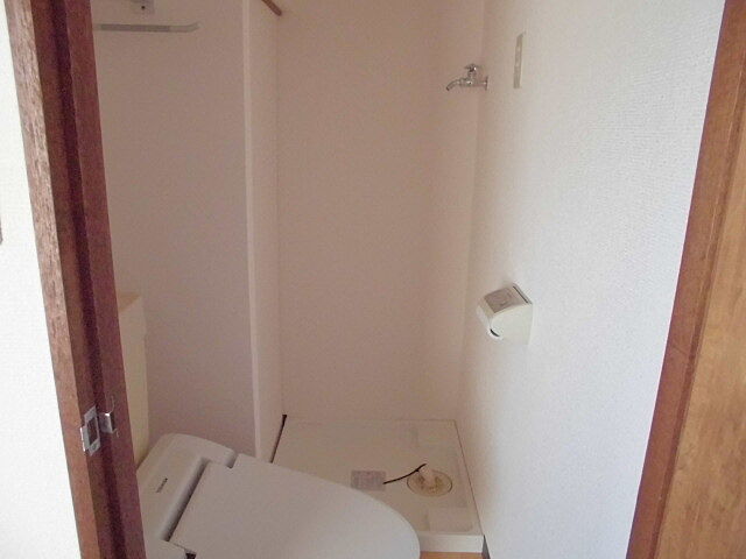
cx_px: 373
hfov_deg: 67.3
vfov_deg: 53.1
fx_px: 560
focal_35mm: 26
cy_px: 280
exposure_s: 1/60
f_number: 3.5
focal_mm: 4.6
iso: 800
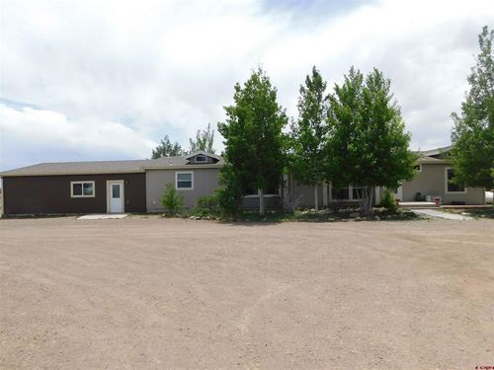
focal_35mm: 23
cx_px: 247
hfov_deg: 73.9
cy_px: 185
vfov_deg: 58.9
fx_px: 328
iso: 125
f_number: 6
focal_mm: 4
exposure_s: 1/640
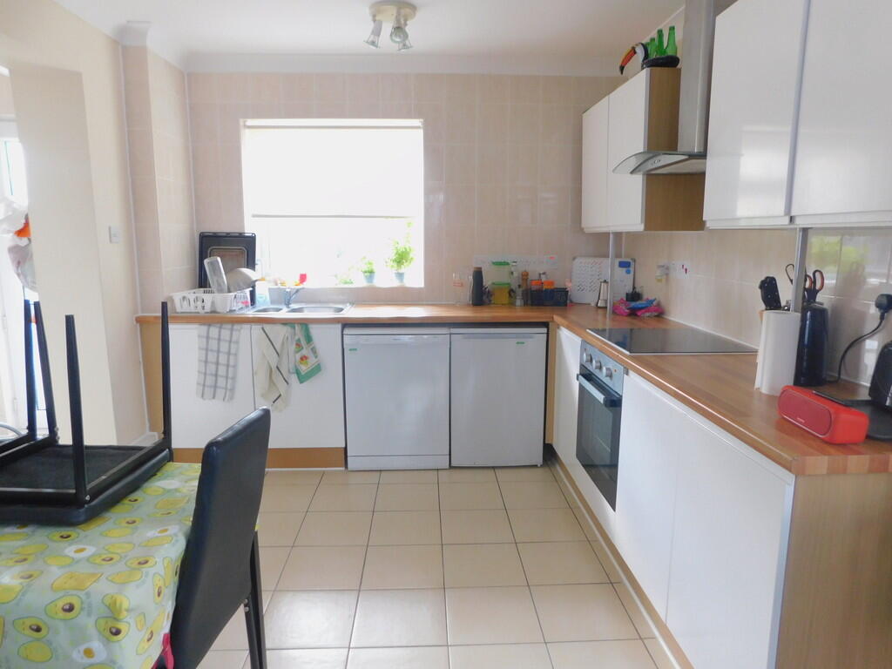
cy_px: 334
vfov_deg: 58.9
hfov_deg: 73.9
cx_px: 446
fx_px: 593
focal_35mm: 23
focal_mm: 4
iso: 250
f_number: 3
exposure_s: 1/30
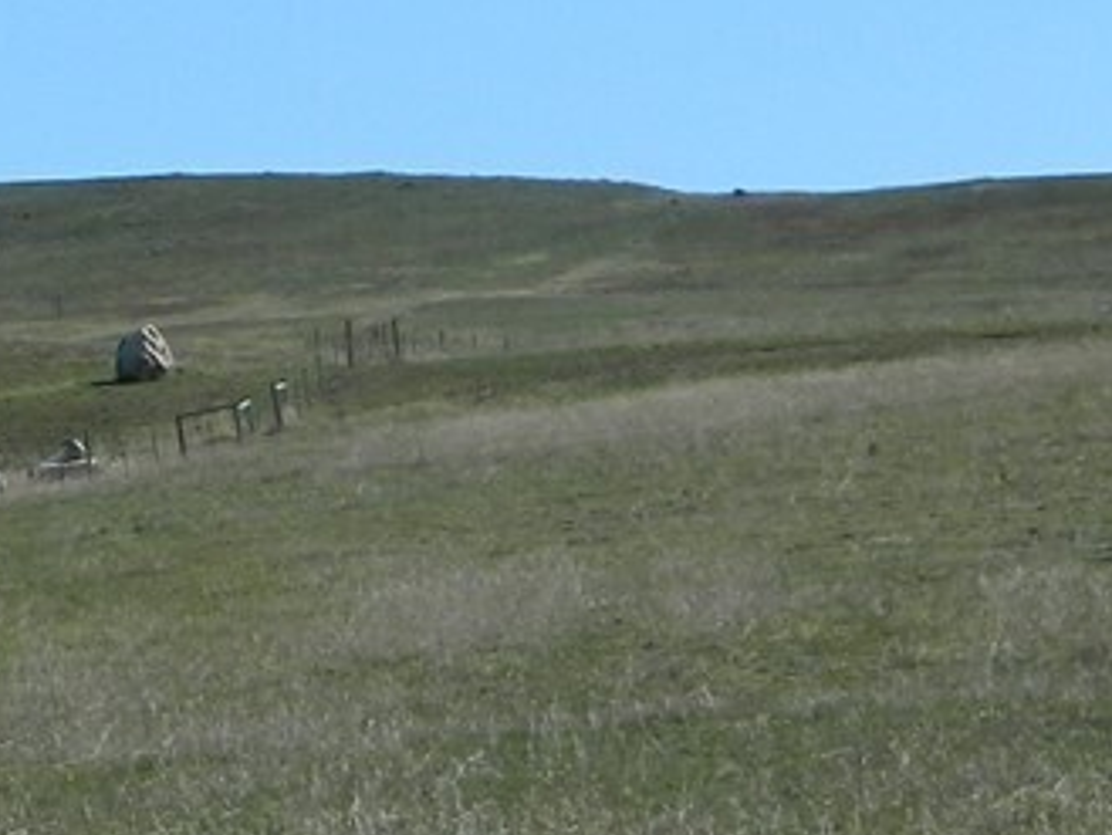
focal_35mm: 277
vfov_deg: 5.4
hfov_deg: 6.9
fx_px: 8902
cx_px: -963
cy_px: 808
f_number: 3.8
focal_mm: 10.2
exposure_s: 1/1000
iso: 80
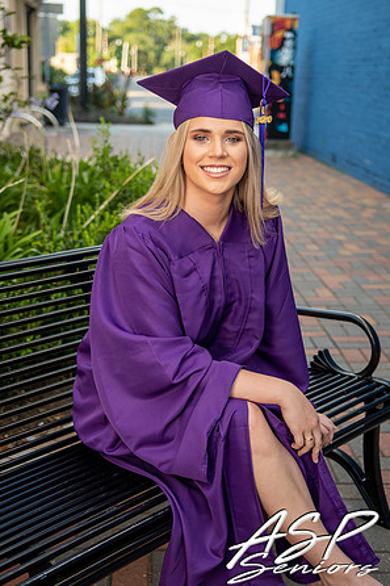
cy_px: 294
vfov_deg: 37.5
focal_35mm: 53
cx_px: 194
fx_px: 862
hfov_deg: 25.5
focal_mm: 35
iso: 100
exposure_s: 1/200
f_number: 2.8
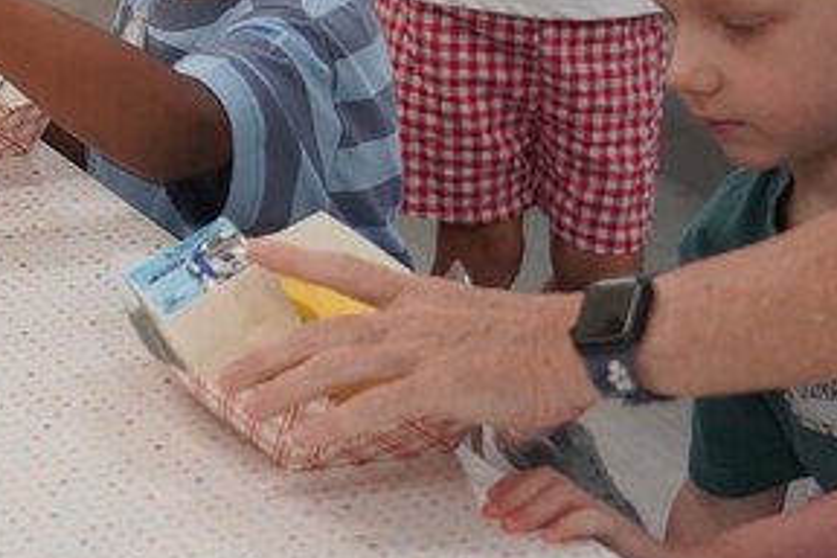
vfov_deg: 8.7
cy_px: -318
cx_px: -448
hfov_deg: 12.7
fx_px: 3557
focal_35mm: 153
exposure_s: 1/160
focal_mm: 44
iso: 800
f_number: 4
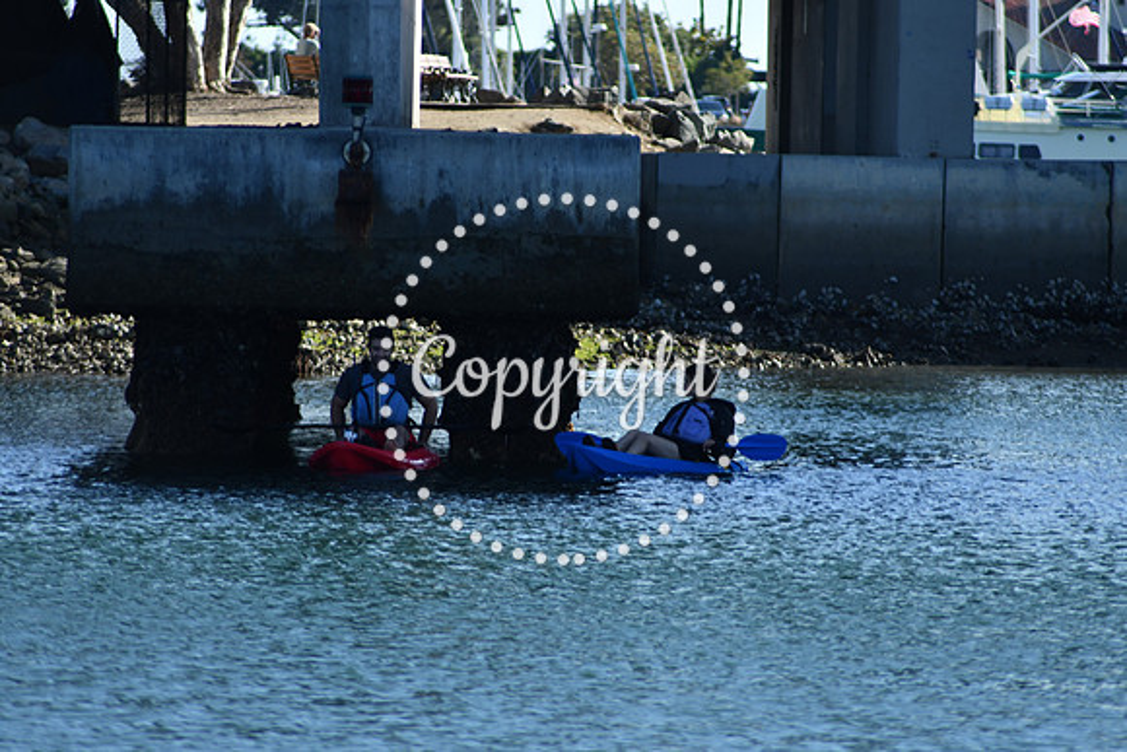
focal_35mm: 375
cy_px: 376
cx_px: 564
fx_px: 11742
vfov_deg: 3.7
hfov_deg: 5.5
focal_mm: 250
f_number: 5.6
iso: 250
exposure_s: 1/1000
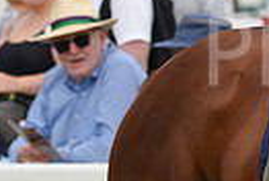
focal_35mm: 574
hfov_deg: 3.6
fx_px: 4299
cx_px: 474
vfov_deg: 2.4
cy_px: -44
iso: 400
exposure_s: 1/1600
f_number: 5.6
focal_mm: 130
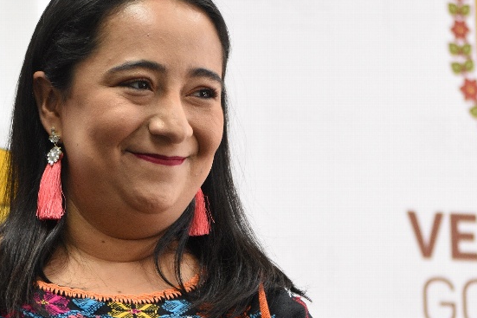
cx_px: 192
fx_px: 3880
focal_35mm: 293
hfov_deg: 7.0
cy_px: 230
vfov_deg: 4.7
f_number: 2.8
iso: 1600
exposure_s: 1/250
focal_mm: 105
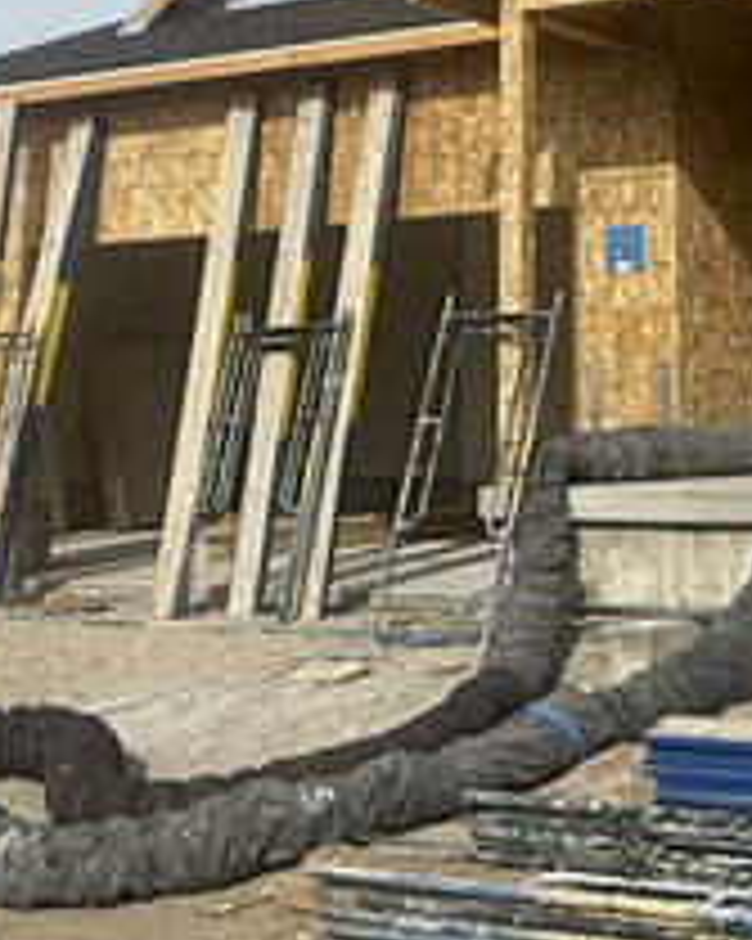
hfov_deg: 22.1
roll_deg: +1.8
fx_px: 1865
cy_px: 153
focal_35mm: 67
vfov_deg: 27.6
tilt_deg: +8.0
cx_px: 729
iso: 50
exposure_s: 1/2841
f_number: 2.2
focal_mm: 2.22
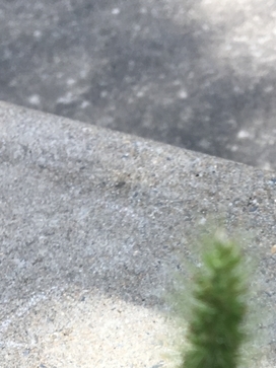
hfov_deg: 15.3
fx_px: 1021
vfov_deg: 19.2
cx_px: 221
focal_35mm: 96
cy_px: 454
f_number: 2.2
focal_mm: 4.15
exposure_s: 1/472
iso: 25
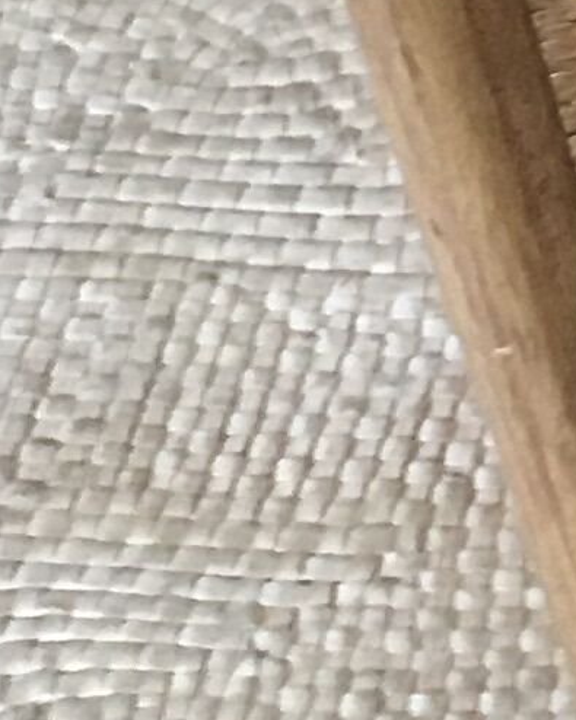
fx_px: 4924
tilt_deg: -48.1
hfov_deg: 6.0
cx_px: 1937
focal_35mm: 231
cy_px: -714
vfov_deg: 8.0
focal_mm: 4.15
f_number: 2.2
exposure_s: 1/33
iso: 160
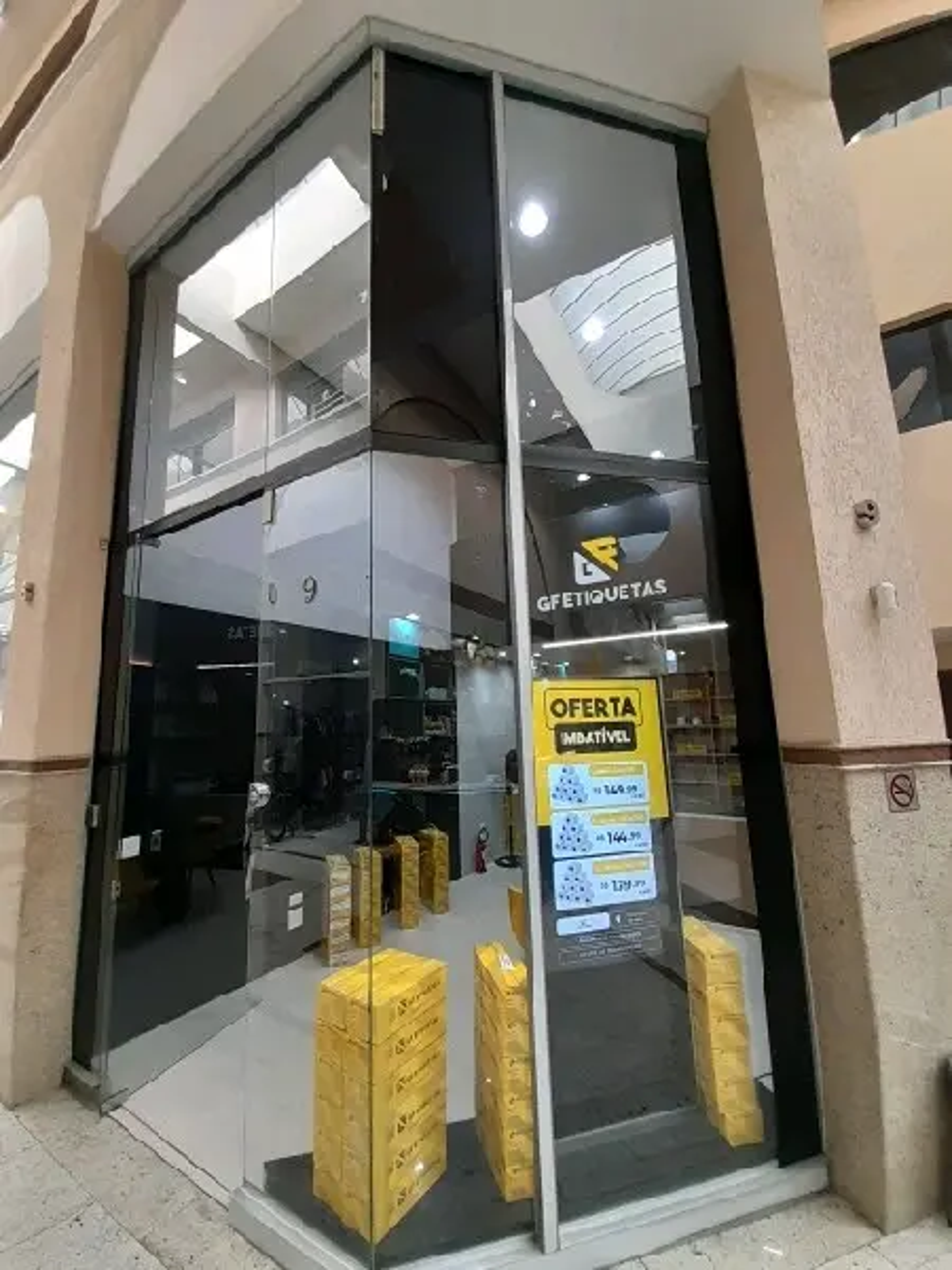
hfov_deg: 89.9
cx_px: 476
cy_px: 635
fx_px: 477
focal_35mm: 13
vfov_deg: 106.2
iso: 125
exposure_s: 1/50
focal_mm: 1.13
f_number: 2.2
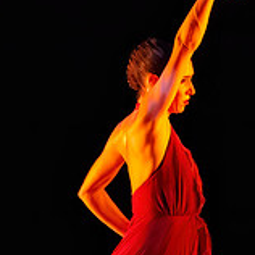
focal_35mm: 1160
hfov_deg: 1.5
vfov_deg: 1.5
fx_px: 9668
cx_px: 72
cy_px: 217
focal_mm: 285
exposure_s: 1/400
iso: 25600
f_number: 7.1
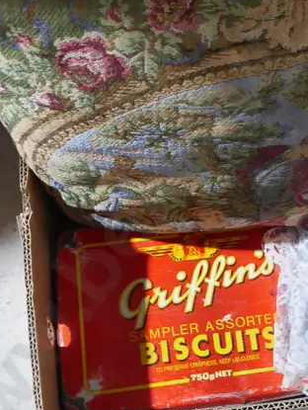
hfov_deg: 19.7
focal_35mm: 74
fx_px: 877
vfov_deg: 25.8
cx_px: 245
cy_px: 74
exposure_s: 1/60
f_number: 3.6
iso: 1600
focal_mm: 15
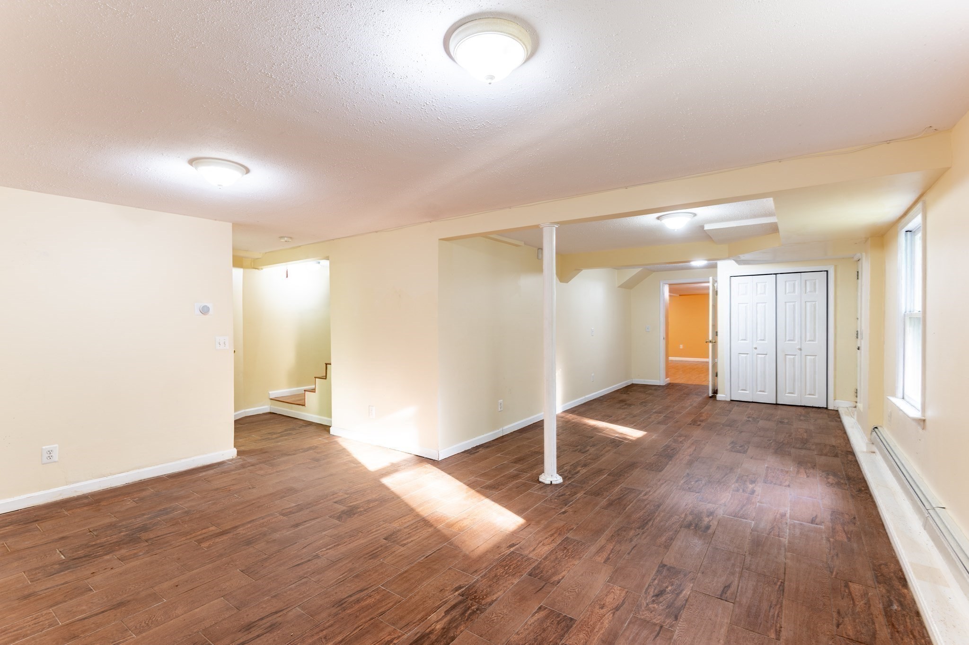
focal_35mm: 16
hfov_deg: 96.8
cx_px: 484
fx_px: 430
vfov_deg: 73.7
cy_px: 322
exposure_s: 1/4
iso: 100
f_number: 8
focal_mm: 16
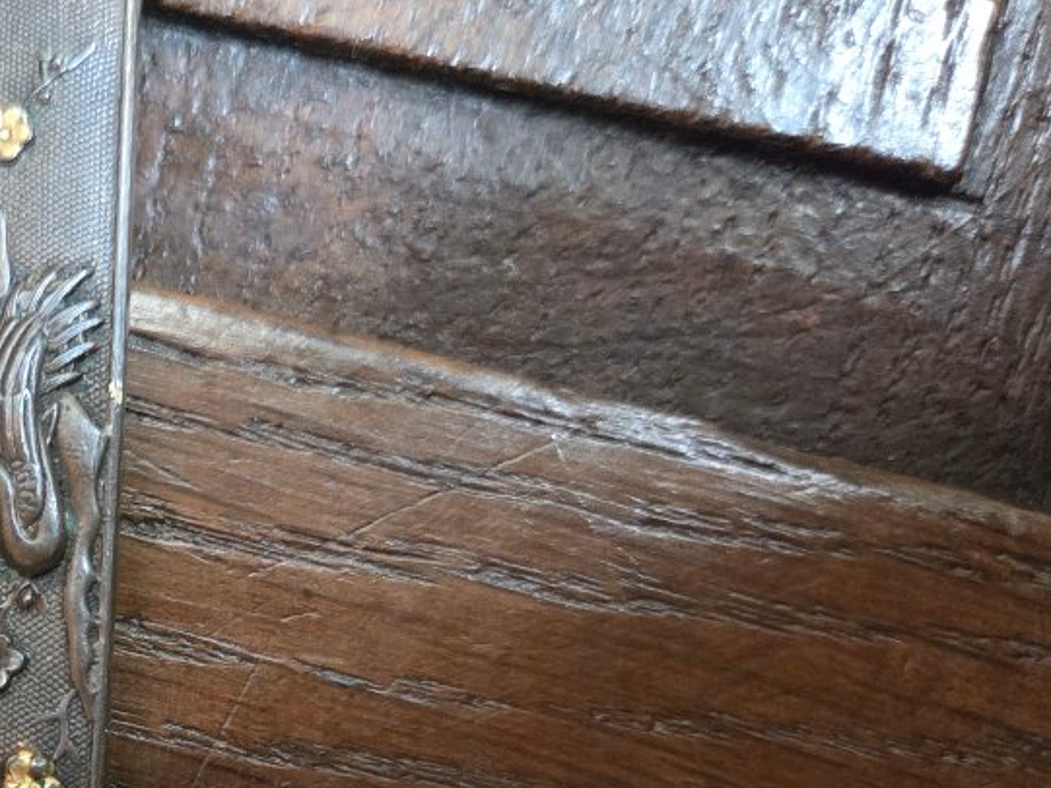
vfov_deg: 27.6
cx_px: -72
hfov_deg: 33.3
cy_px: 697
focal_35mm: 51
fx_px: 1549
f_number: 1.8
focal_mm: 5.4
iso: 2500
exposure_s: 1/120
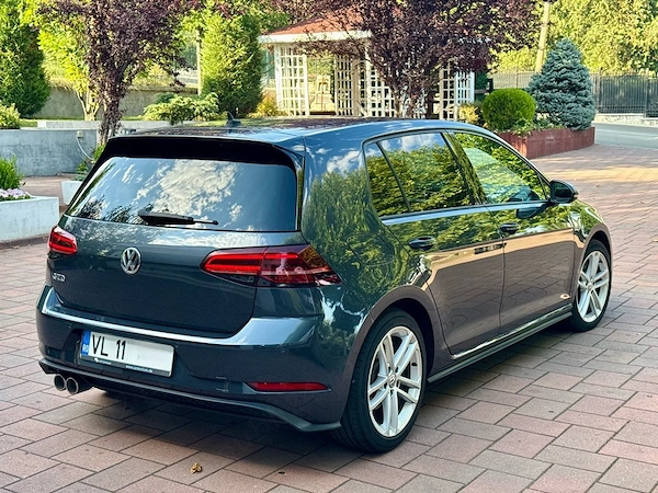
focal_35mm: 48
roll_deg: +0.2
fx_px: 912
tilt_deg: -8.1
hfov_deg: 39.7
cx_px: 329
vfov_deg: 30.3
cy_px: 246
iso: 80
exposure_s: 1/351
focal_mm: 6.76
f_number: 1.78
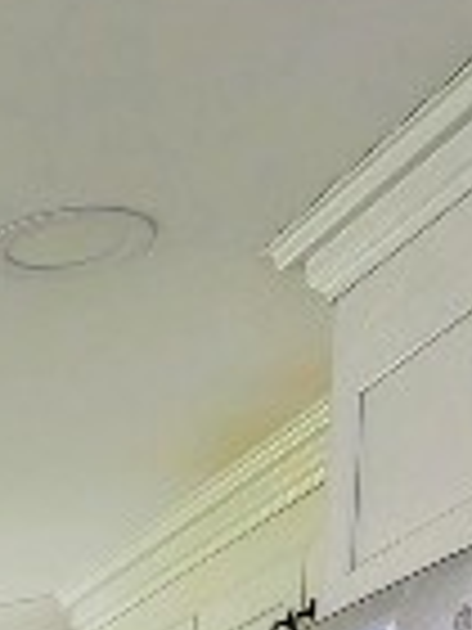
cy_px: 1588
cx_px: -701
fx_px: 2400
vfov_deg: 11.7
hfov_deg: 9.8
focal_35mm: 132
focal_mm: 6.81
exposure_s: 1/28.8
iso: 38
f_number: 1.85
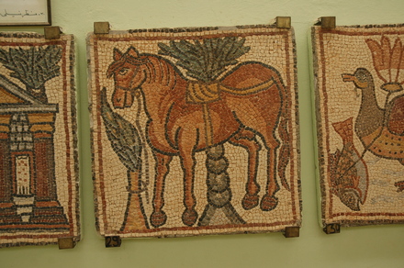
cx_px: 202
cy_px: 134
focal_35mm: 38
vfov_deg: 35.4
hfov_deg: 51.3
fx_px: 420
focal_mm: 25
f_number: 4.5
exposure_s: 1/25
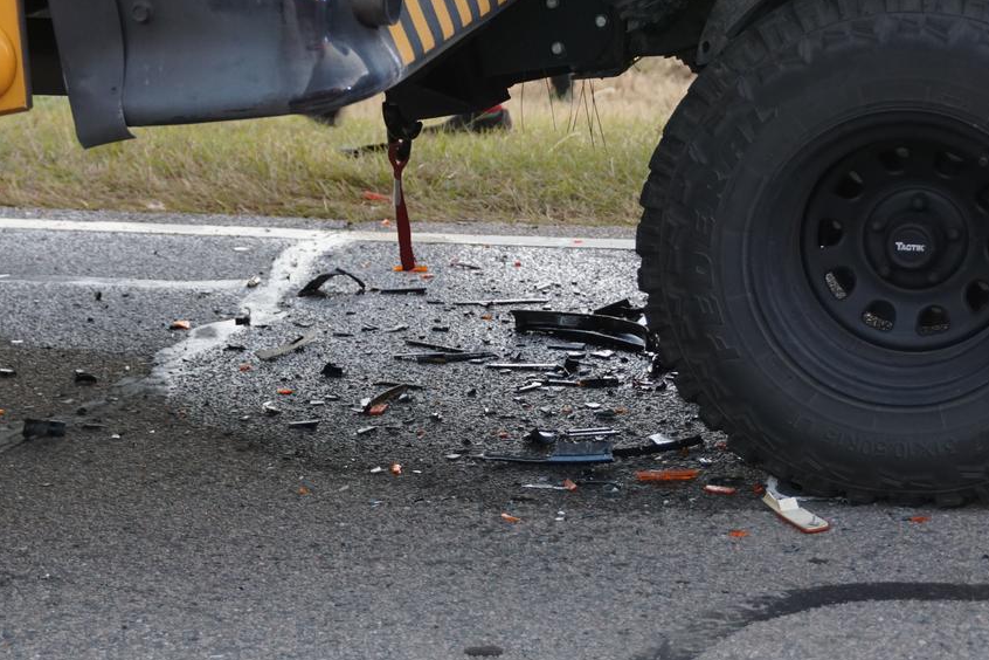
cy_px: 336
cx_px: 483
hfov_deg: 18.8
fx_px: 2994
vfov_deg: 12.6
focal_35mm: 109
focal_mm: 60
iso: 800
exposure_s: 1/100
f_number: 5
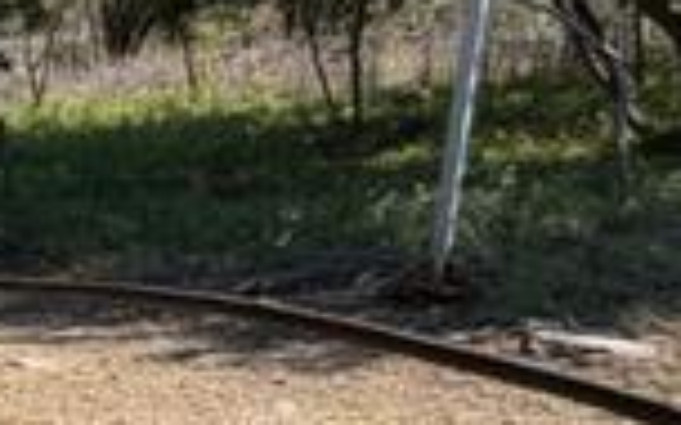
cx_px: -892
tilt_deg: -8.5
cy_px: 300
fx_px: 1448
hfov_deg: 15.7
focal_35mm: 78
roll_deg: +1.8
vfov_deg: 16.7
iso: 40
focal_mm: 2.22
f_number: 2.2
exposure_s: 1/701
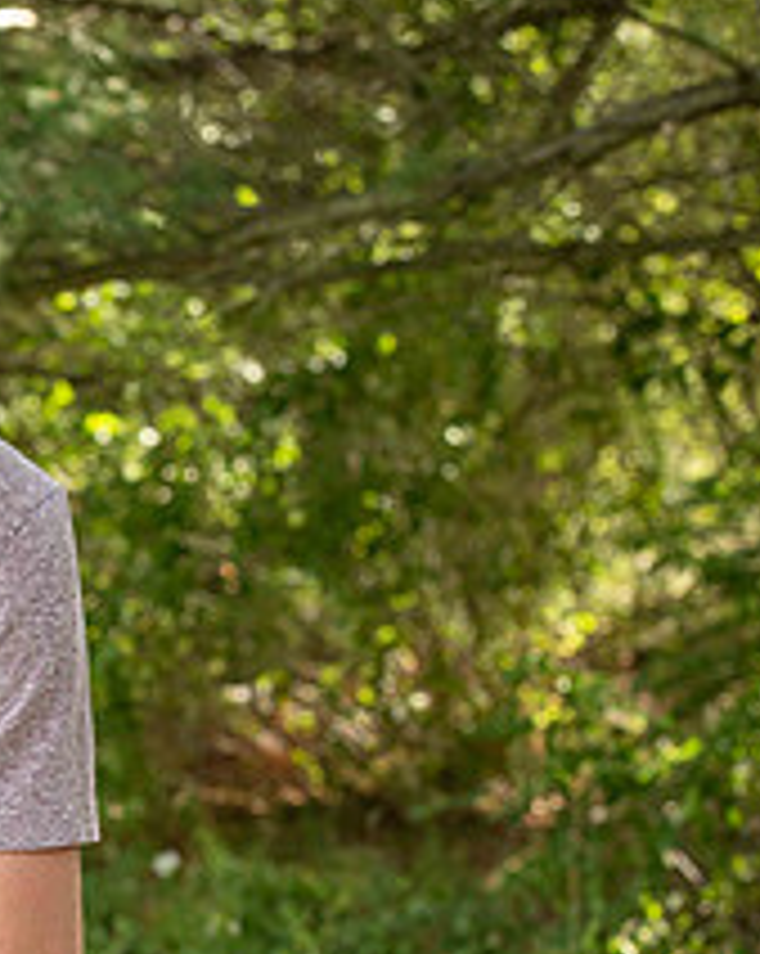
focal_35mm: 180
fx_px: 5072
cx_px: -351
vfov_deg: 10.7
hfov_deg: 8.4
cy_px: 668
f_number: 5.6
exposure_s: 1/200
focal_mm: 70
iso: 500
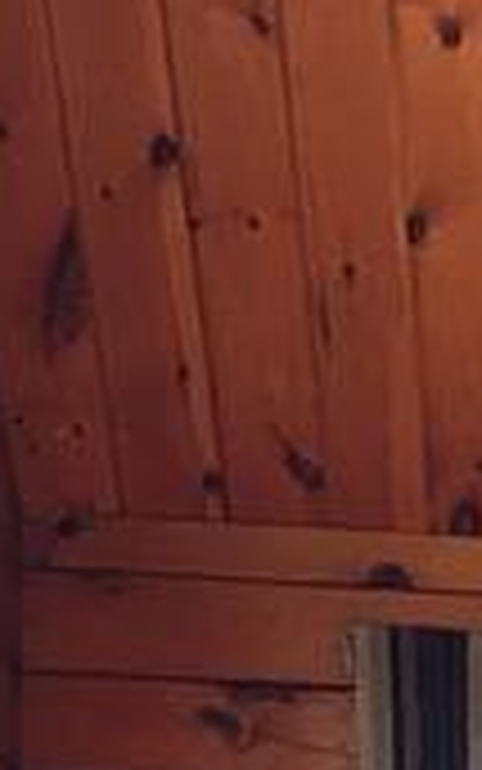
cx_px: 1392
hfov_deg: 6.6
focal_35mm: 184
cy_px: 1648
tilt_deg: +0.0
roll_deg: -1.1
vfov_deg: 10.3
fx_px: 3864
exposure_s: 1/15
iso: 25
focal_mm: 4.15
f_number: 2.2
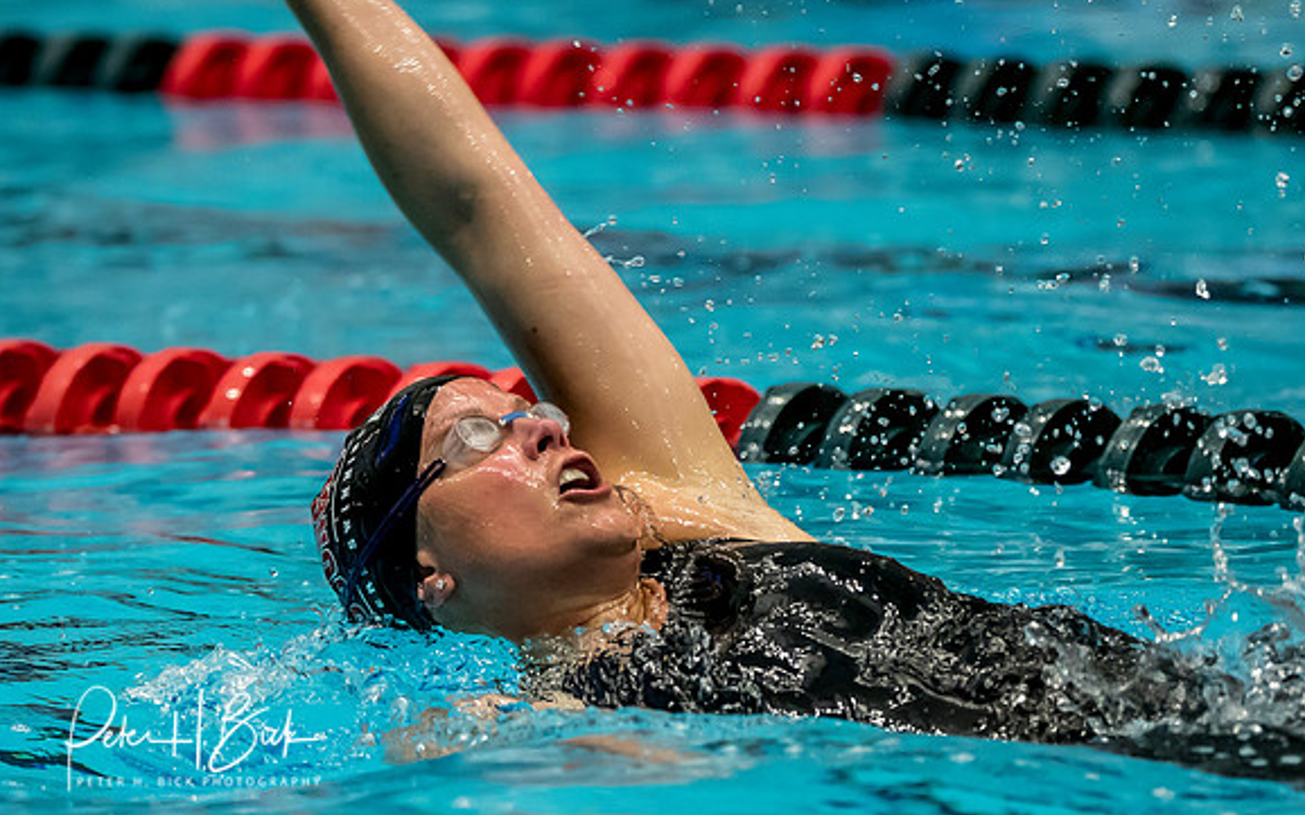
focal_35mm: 576
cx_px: 680
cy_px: 502
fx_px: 20482
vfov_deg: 2.3
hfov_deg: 3.6
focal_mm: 200
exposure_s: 1/1000
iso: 3200
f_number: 2.8
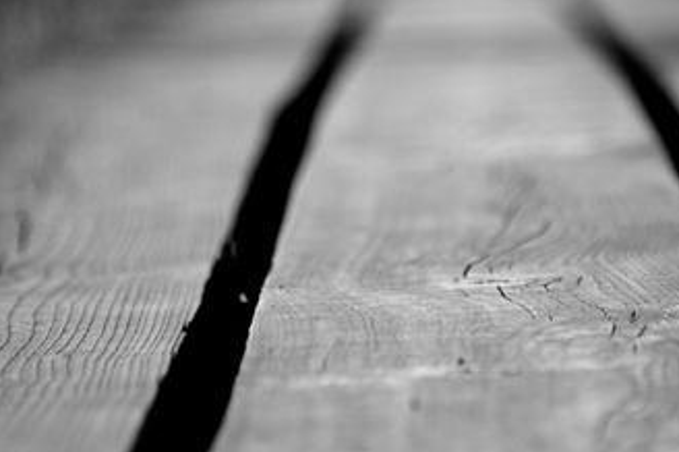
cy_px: 259
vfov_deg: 3.4
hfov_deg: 5.2
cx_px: 379
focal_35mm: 398
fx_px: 7499
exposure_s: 1/640
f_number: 5.6
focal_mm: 170
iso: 100
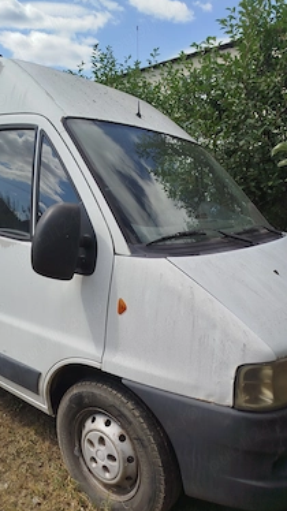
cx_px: 107
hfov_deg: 41.1
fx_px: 379
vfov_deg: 67.9
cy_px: 253
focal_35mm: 28
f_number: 1.7
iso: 50
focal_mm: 5.31
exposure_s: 1/1215
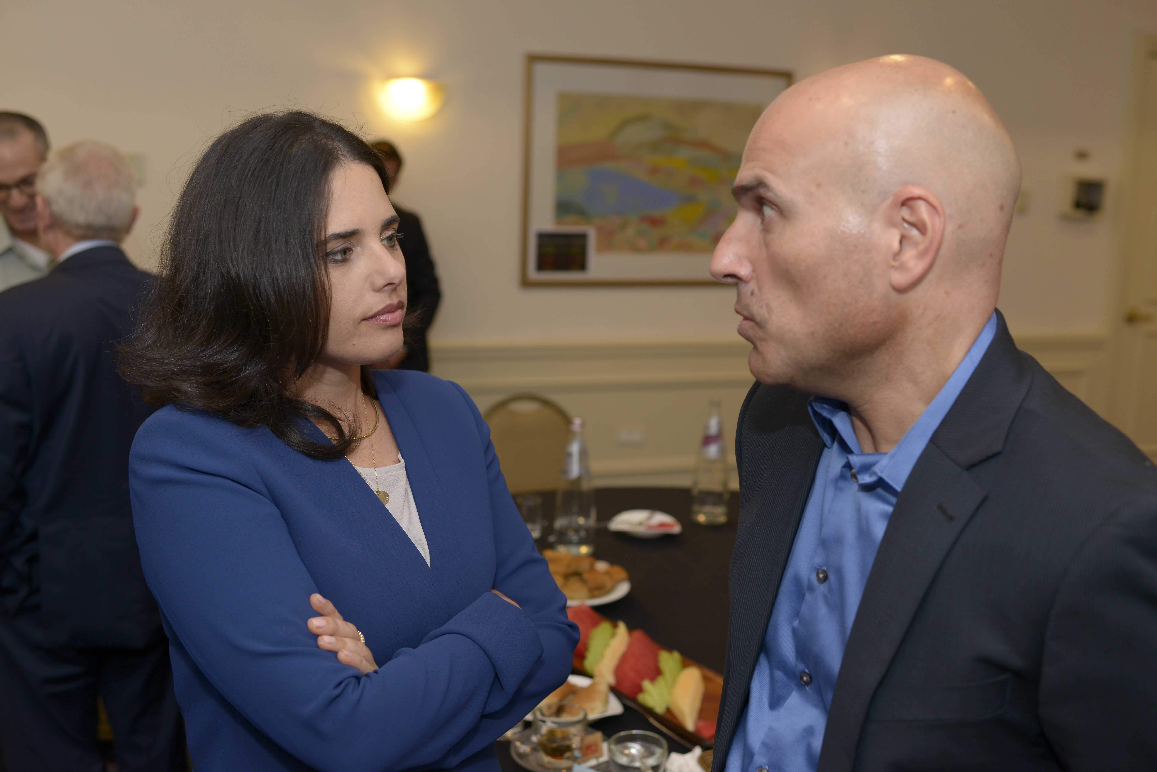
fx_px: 1125
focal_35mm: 35
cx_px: 578
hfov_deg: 54.4
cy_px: 386
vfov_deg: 37.9
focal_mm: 35
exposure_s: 1/160
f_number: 3.5
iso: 800
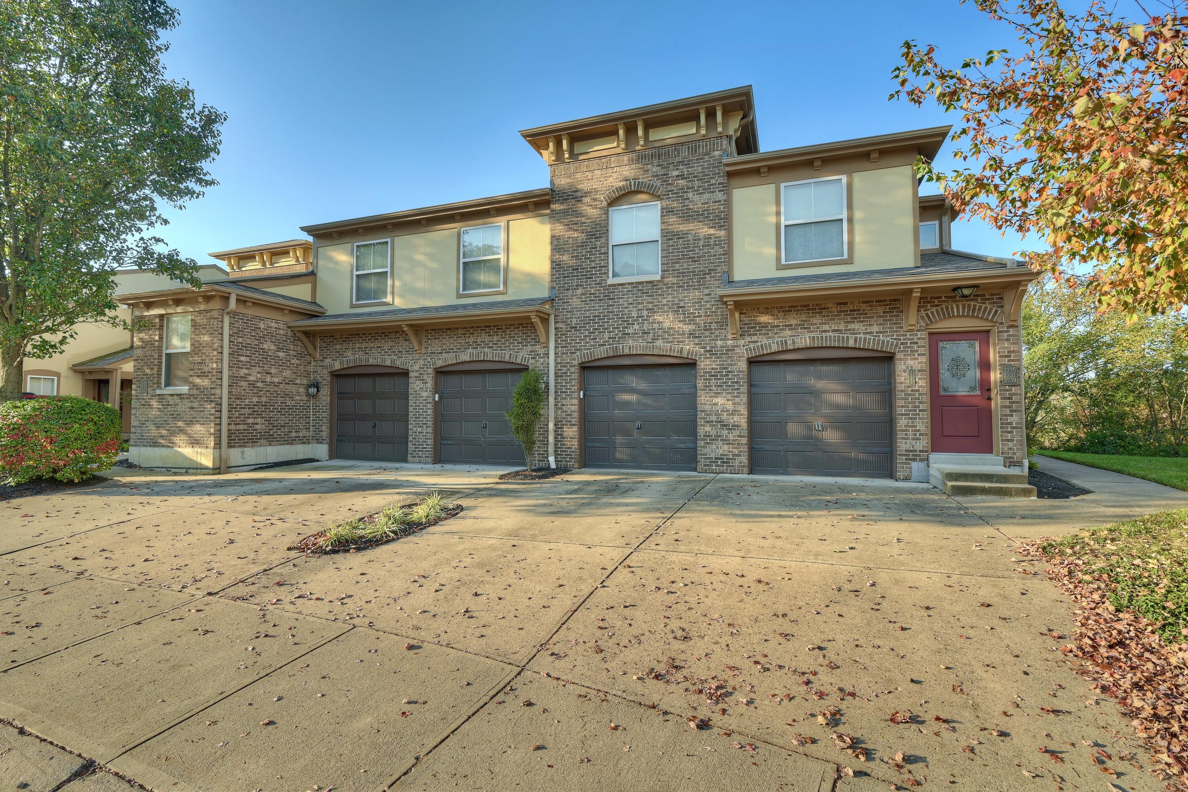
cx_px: 594
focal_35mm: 16
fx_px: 544
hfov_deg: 95.0
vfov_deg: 72.0
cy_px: 396
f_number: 10
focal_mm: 16.5
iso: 100
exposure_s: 1/25
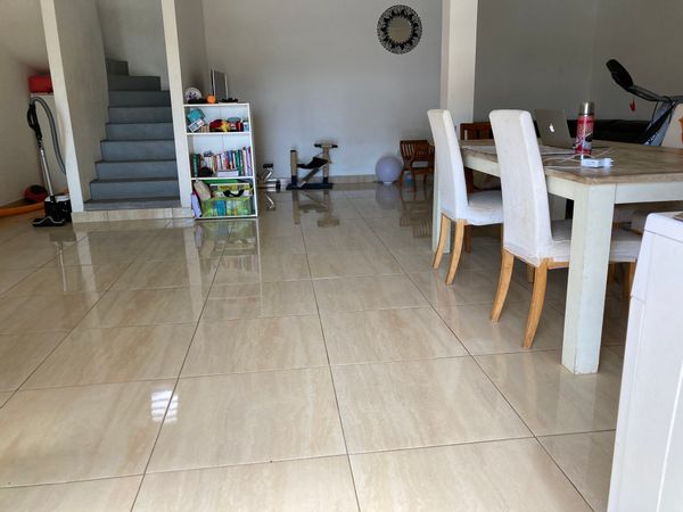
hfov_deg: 63.4
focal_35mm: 28
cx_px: 342
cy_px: 256
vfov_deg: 49.7
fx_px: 552
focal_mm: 3.99
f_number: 1.8
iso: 50
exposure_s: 1/121
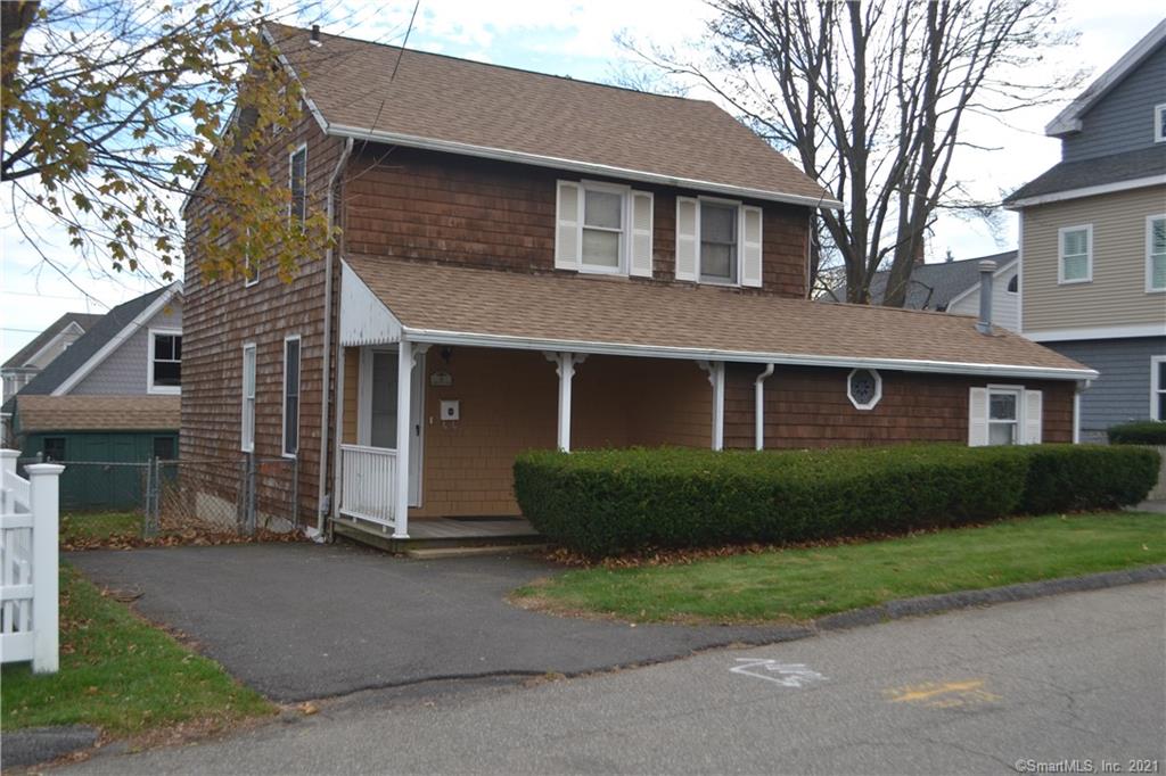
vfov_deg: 36.8
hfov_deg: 53.1
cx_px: 583
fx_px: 1166
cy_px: 388
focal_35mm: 36
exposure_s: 1/200
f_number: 4.5
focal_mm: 24
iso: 100
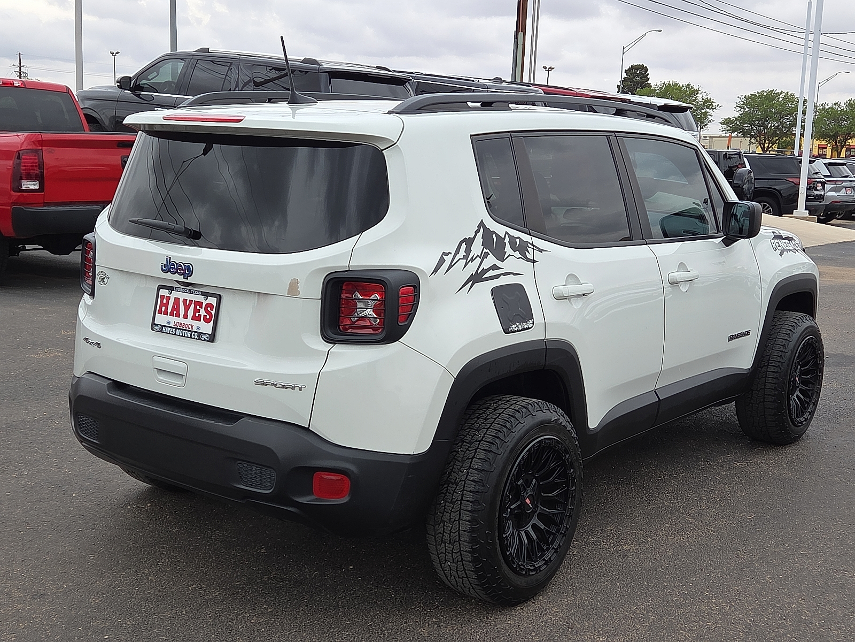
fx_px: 1087
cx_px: 428
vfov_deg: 32.9
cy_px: 321
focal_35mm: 44
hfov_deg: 42.9
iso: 76
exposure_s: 1/1667
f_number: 1.8
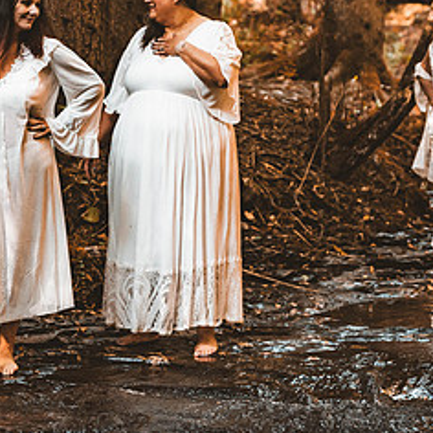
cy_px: 96
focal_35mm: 146
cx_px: 117
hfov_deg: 11.9
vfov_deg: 11.9
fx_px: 2066
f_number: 2.8
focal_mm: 70
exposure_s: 1/400
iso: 1000
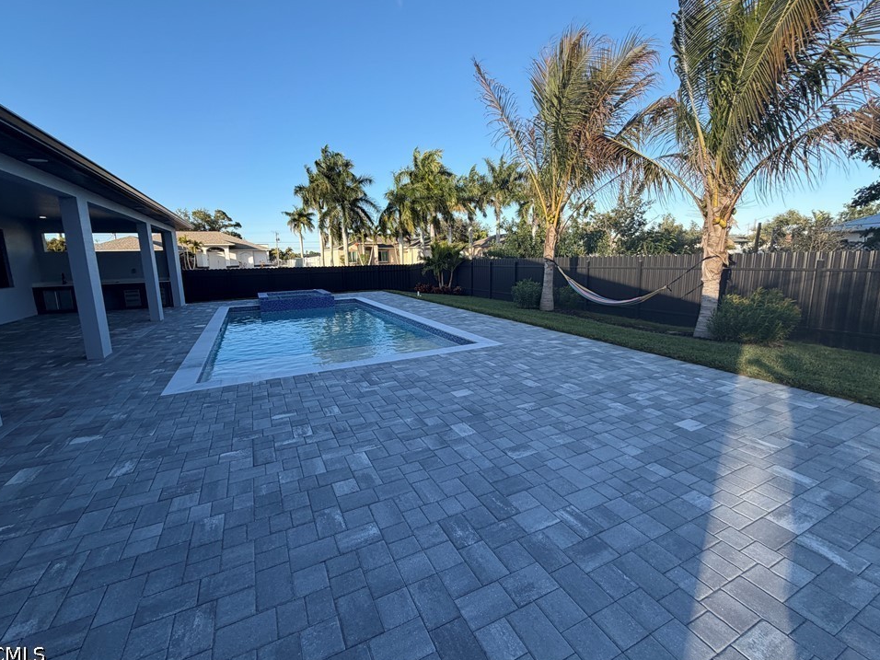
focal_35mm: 15
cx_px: 430
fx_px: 381
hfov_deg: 98.2
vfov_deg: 81.7
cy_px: 317
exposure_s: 1/564
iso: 40
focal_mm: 2.22
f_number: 2.2
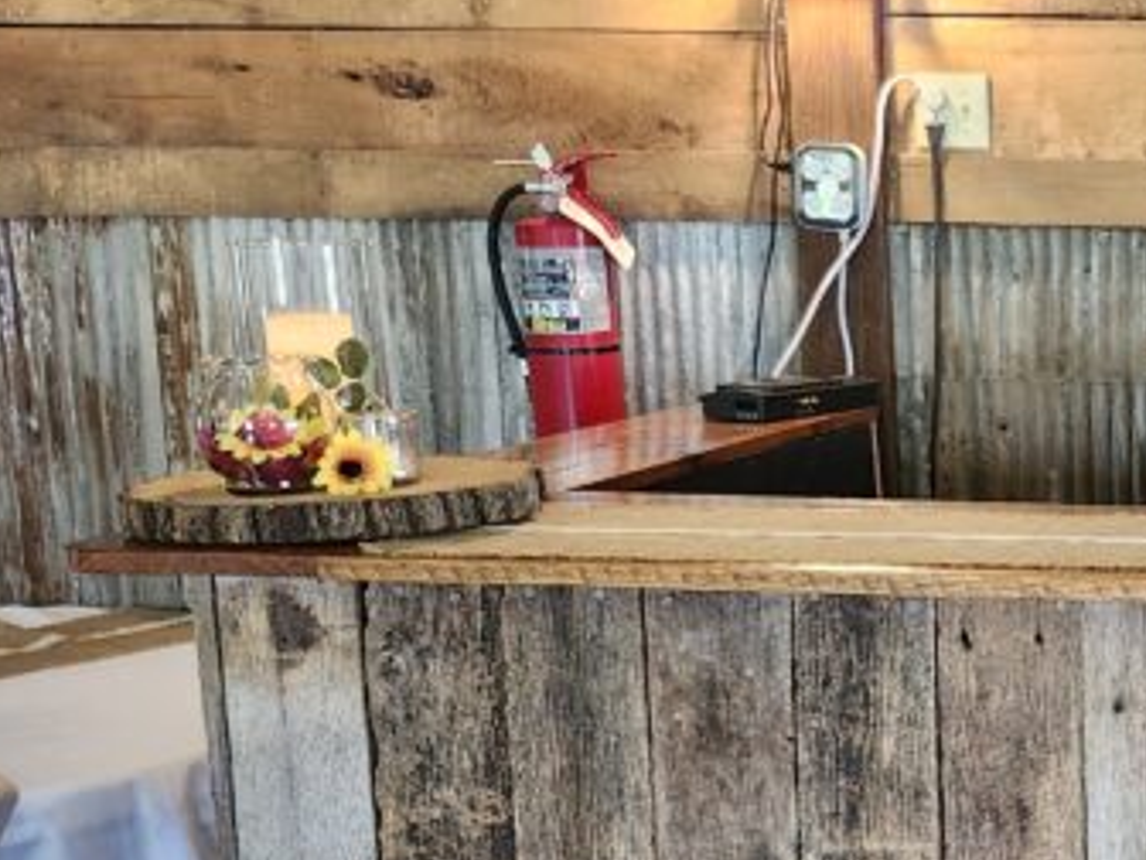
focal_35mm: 70
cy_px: 628
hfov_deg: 23.9
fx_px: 2317
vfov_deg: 20.9
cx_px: 1552
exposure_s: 1/60
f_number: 1.8
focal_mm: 5.54
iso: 500
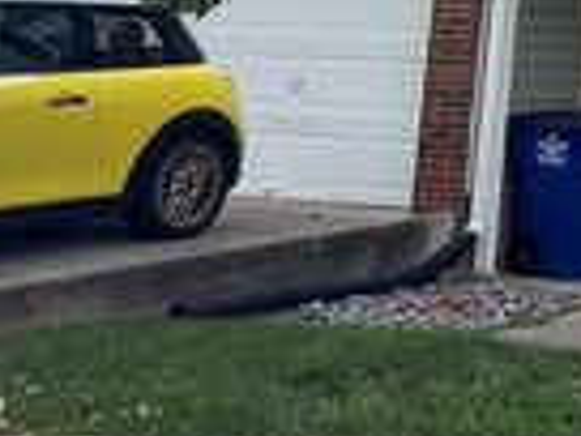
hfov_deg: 18.0
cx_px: 1025
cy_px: -237
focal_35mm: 88
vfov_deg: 15.4
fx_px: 1477
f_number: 1.78
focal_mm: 6.76
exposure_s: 1/436
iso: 80
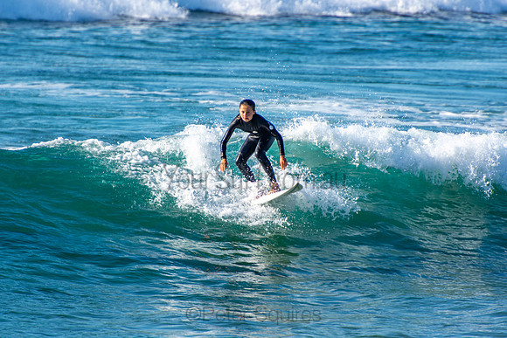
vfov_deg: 2.3
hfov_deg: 3.4
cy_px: 169
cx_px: 254
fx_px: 8452
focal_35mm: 600
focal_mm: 400
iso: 100
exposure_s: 1/400
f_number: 5.6
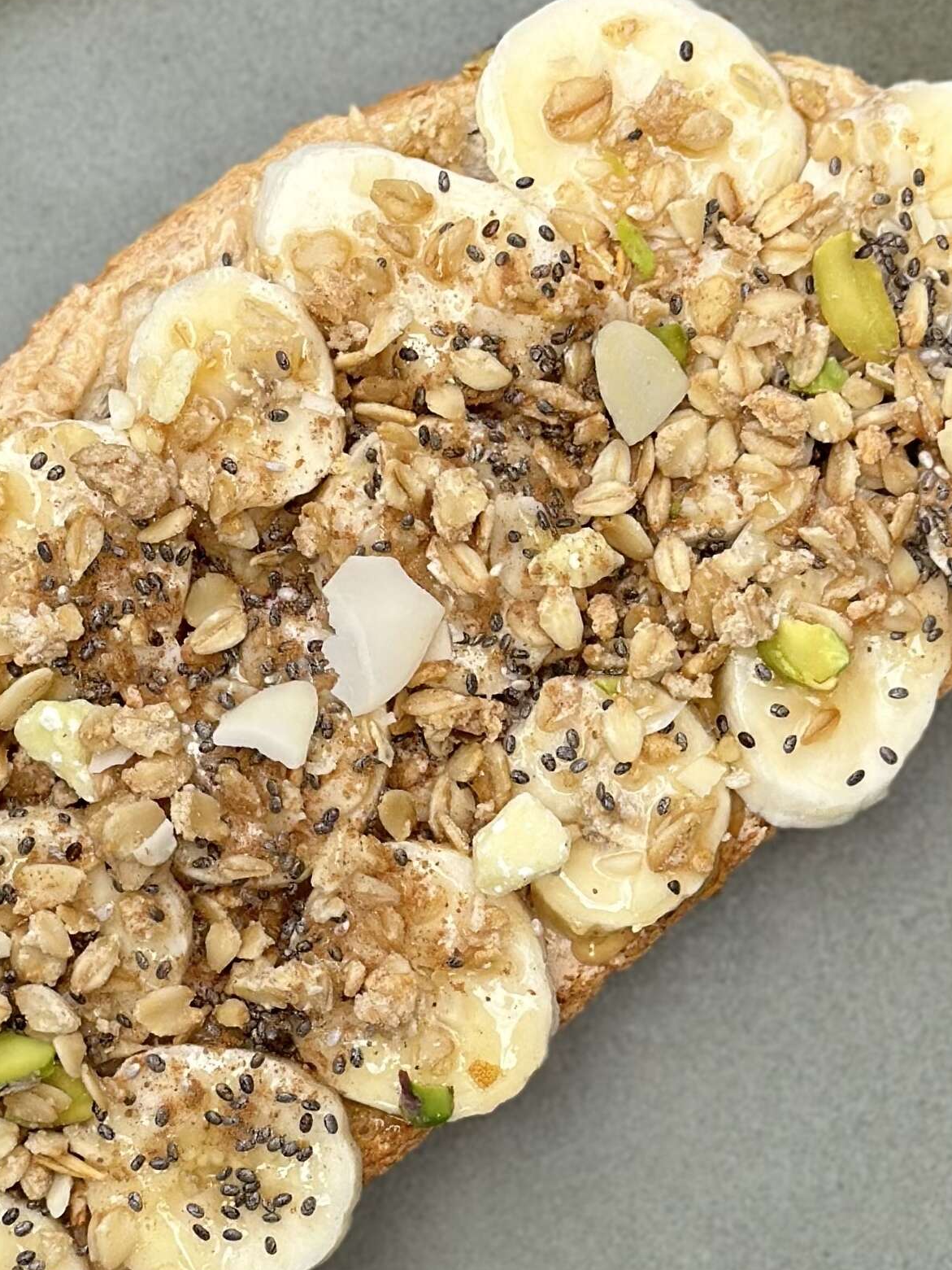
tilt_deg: -85.4
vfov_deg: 16.0
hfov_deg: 12.0
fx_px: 4510
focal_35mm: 123
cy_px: 679
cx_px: 423
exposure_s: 1/411
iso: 80
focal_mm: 6.86
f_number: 1.78
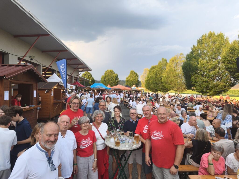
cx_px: 120
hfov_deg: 73.9
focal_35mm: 23
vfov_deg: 58.9
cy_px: 90
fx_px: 159
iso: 50
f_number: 1.7
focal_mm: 5.35
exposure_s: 1/448
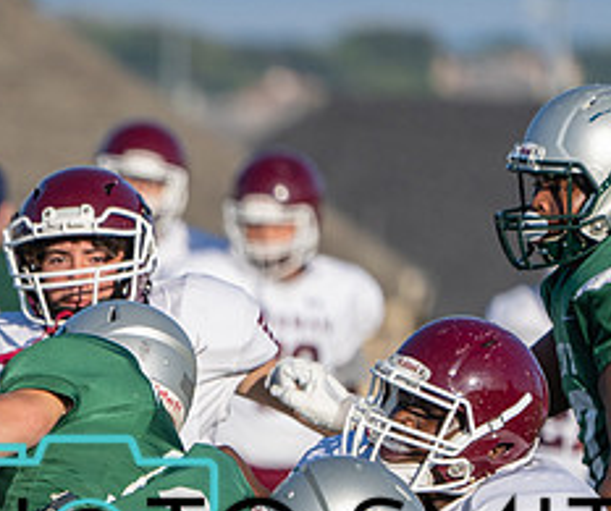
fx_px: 20918
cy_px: 618
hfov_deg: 1.7
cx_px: -260
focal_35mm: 1136
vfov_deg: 1.4
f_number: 5.6
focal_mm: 342
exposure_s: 1/1250
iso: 250
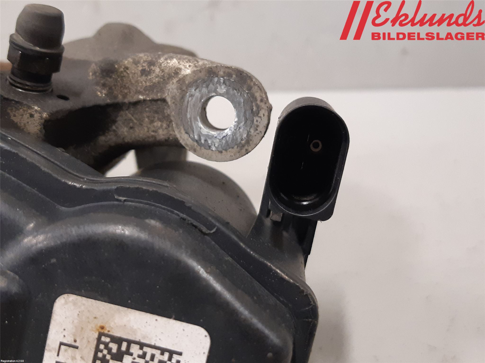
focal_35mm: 26
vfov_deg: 53.1
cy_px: 182
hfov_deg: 67.3
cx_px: 242
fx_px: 364
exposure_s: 1/50
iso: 250
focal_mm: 3.93
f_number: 1.7
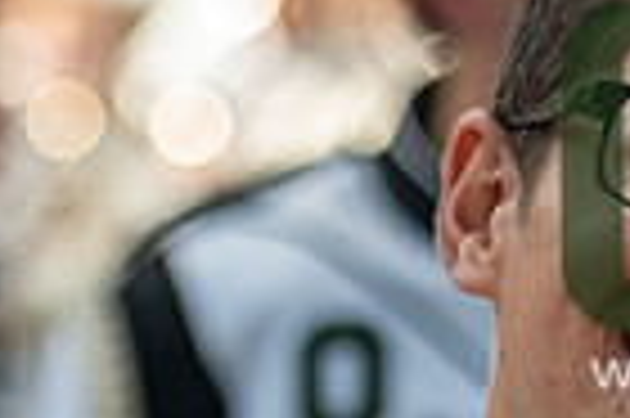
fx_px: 6887
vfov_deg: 3.5
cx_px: 900
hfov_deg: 5.2
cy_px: 211
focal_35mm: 394
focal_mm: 95
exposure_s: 1/8000
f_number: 2.8
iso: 1000
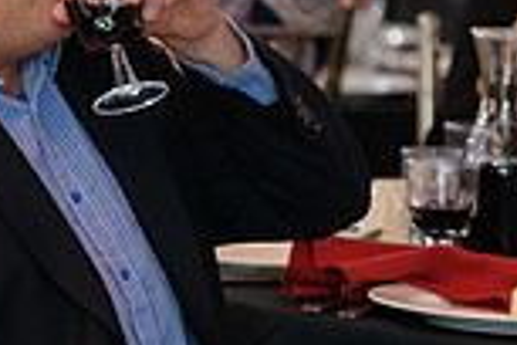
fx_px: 6663
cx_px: 64
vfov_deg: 3.0
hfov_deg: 4.4
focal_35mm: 464
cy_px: 69
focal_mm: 122
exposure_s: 1/125
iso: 1000
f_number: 3.2
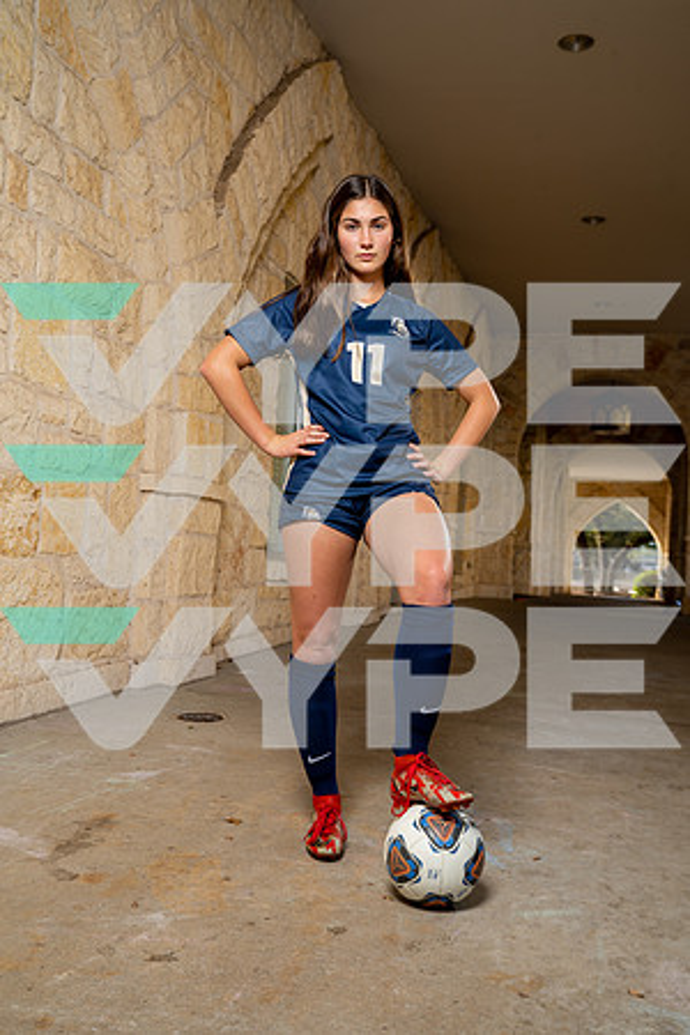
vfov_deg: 51.9
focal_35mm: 37
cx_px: 345
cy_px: 518
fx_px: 1064
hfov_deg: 35.9
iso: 100
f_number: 5
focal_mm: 37
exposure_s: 1/250
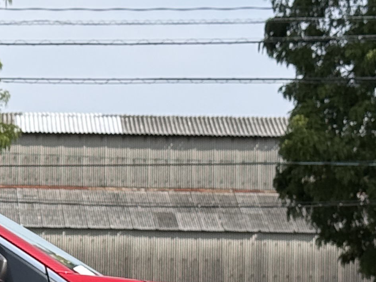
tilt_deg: +3.7
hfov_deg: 9.4
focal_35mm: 204
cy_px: 280
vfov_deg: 7.3
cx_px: -189
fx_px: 2216
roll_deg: -1.5
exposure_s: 1/2976
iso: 64
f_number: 1.78
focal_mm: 6.76
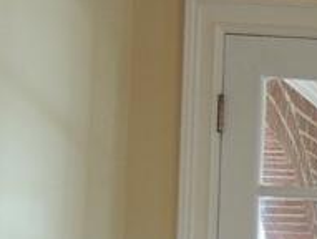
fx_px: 1963
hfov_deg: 8.4
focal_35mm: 214
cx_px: 765
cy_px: 473
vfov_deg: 6.7
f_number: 3.3
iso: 200
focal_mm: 7.1
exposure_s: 1/15
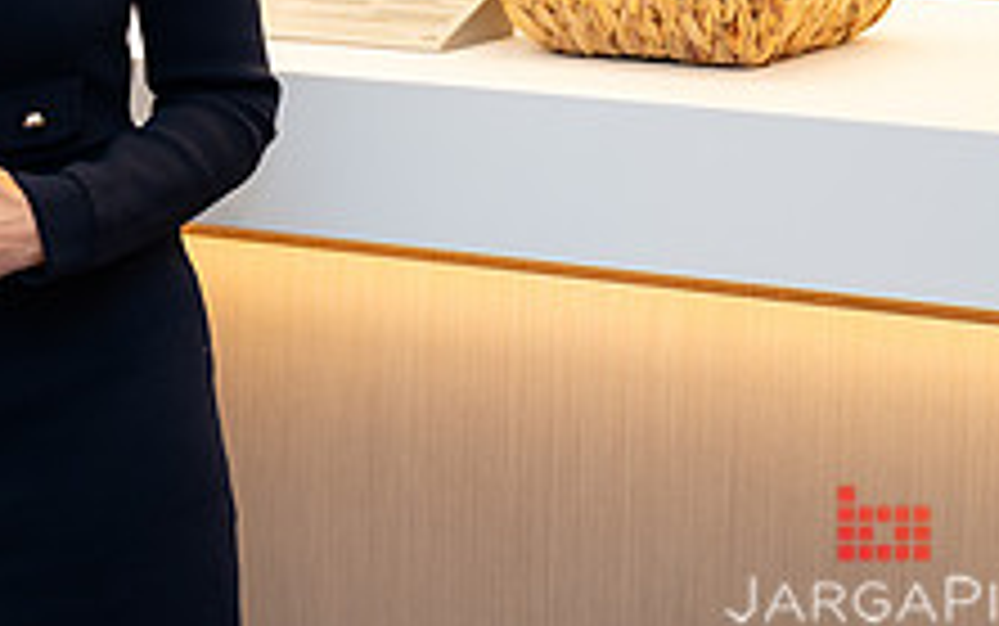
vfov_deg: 8.4
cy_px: -206
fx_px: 4195
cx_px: -138
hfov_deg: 13.3
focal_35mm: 154
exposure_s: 1/125
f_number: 3.2
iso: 400
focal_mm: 54
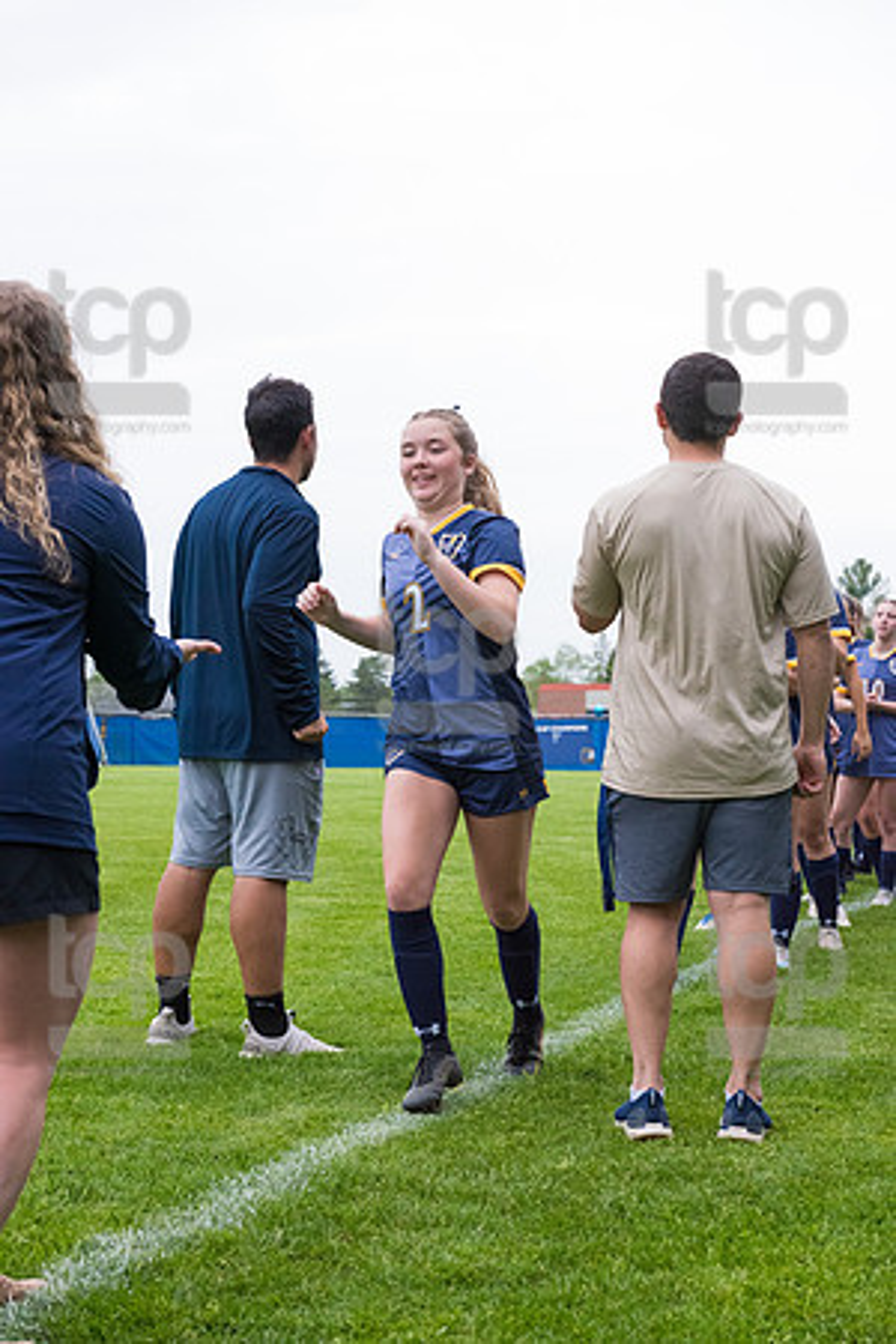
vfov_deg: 32.4
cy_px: 672
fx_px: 2314
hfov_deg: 21.9
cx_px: 448
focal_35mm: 62
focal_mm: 62
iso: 3200
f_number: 6.3
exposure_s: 1/1000
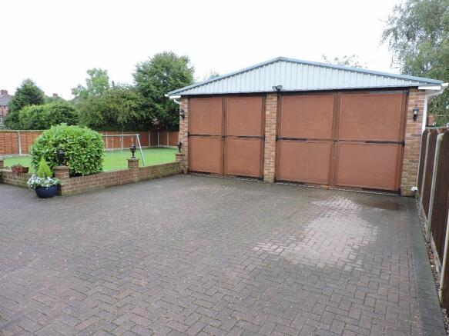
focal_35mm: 24
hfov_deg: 71.6
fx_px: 311
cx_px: 224
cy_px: 168
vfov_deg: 56.8
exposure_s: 1/100
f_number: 3
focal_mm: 4.3
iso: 100
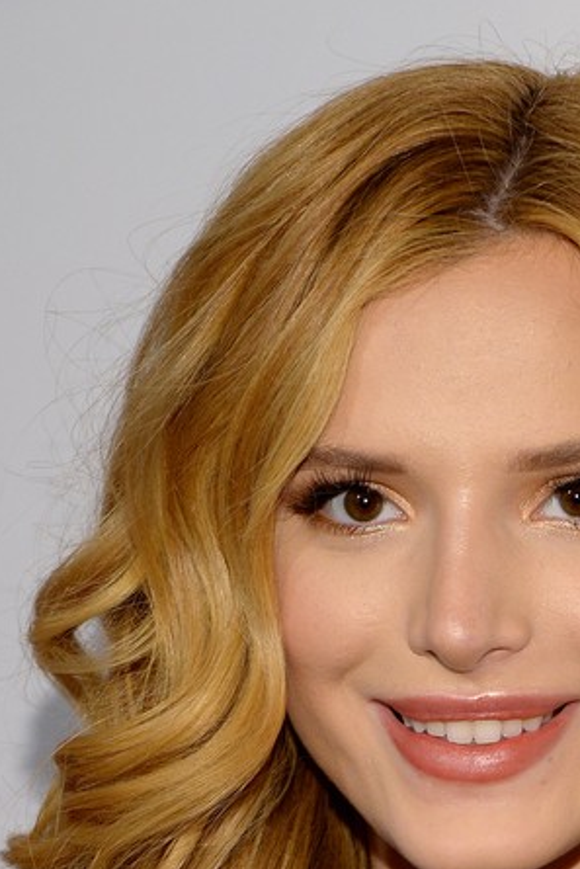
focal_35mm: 269
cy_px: 1140
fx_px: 6495
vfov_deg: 7.6
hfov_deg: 5.1
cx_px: 534
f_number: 8
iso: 1000
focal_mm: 98
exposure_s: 1/200
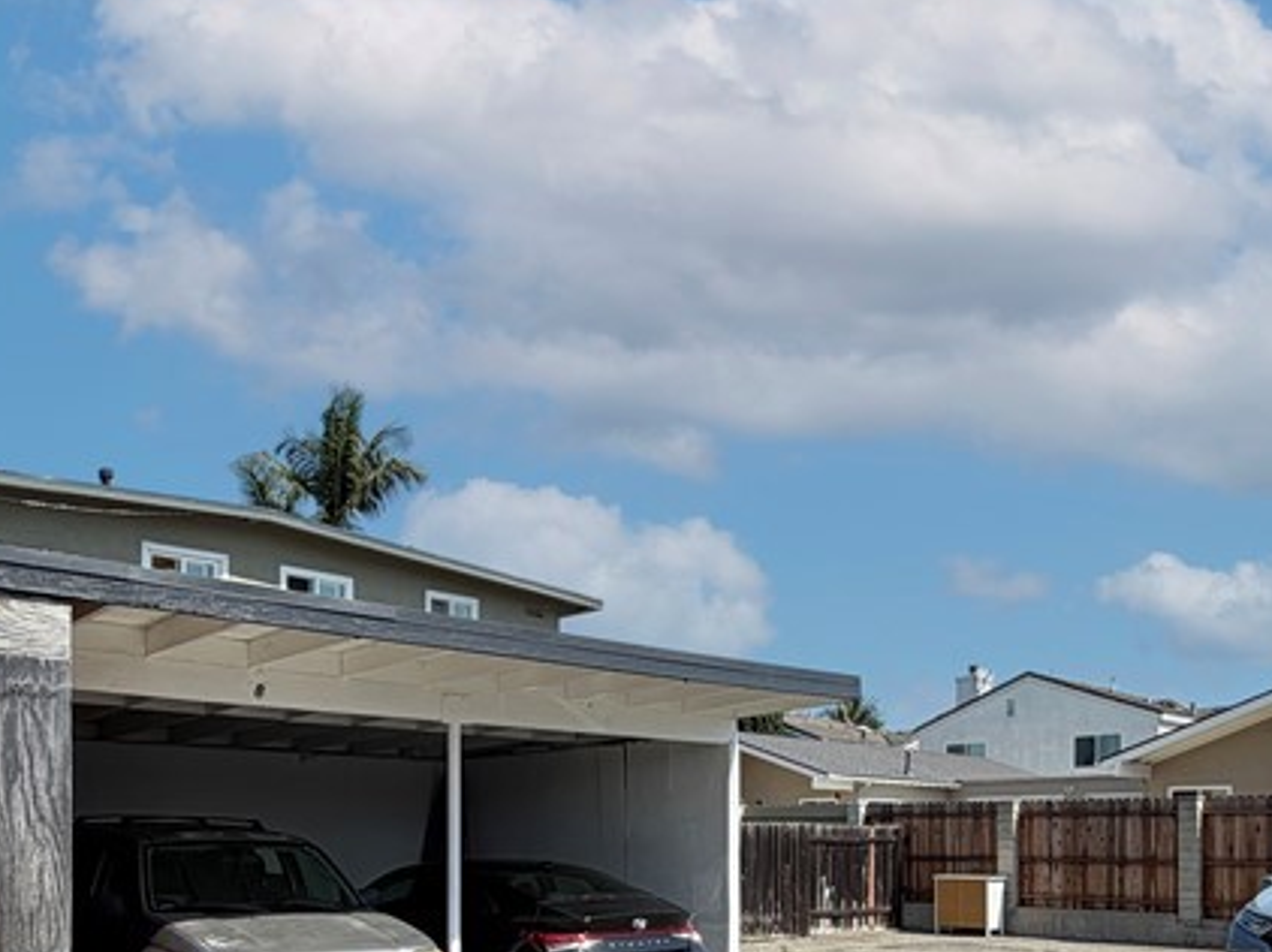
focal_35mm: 34
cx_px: 681
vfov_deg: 39.1
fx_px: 1249
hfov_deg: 53.9
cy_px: 838
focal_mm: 2.22
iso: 25
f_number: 2.2
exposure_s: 1/770
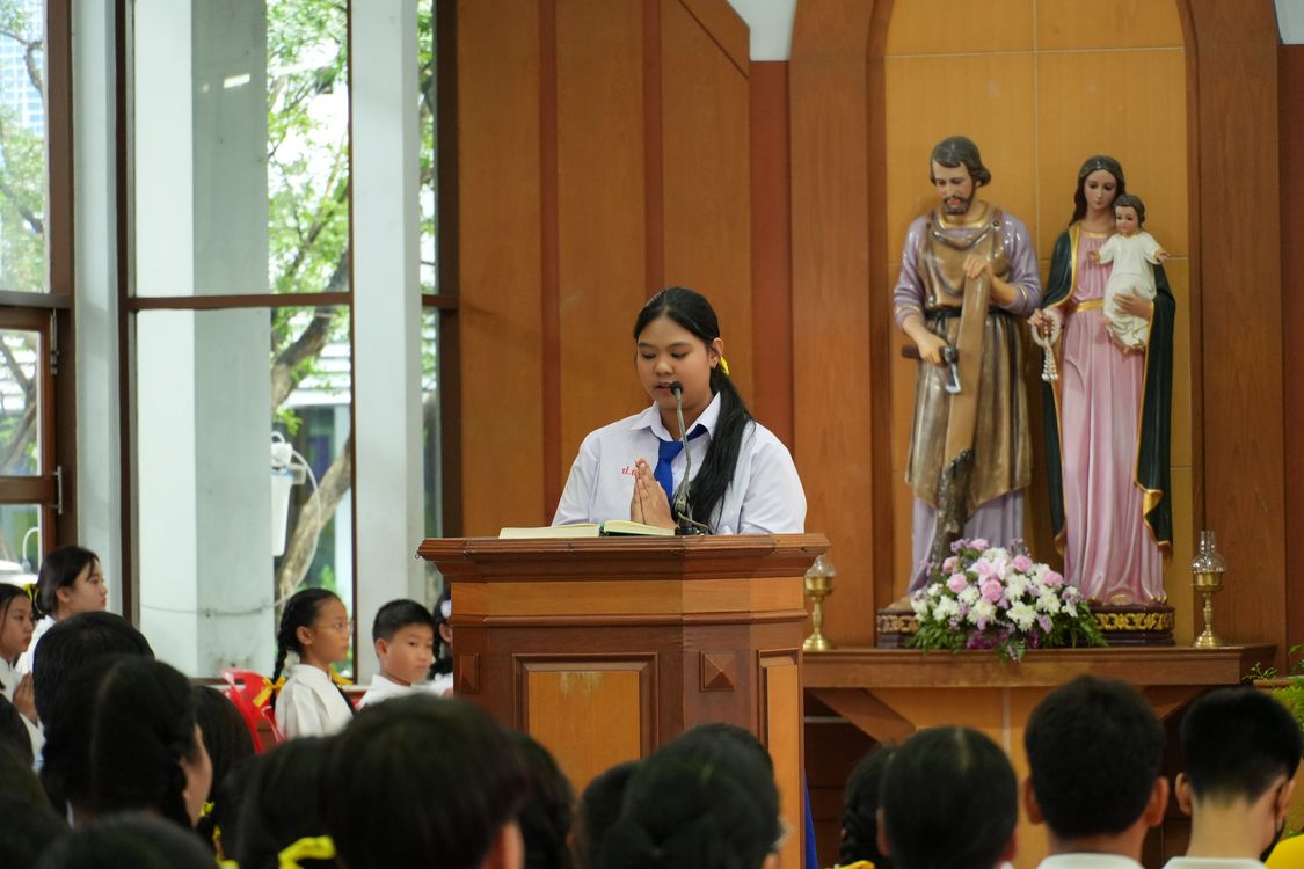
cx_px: 652
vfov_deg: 6.8
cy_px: 434
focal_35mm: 202
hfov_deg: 10.2
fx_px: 7334
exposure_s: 1/60
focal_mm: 135
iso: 2000
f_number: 5.6
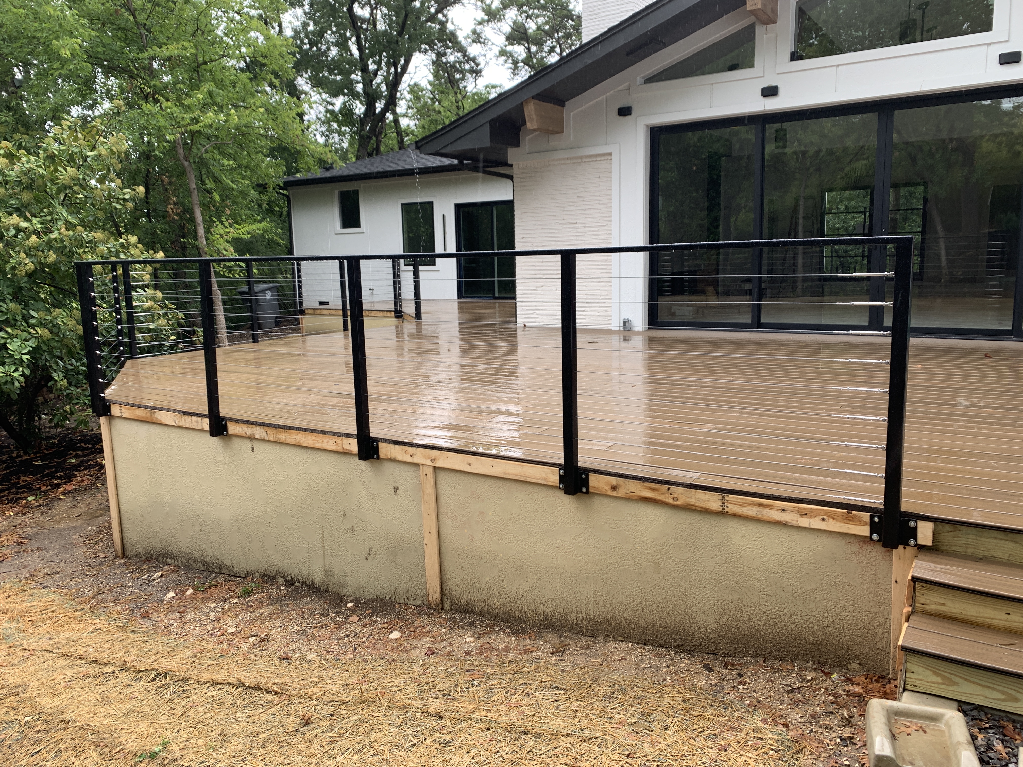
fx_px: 768
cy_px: 384
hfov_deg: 67.3
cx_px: 512
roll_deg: +0.8
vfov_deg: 53.1
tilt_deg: -8.5
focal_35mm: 26
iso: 25
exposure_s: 1/160
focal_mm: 4.25
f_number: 1.8
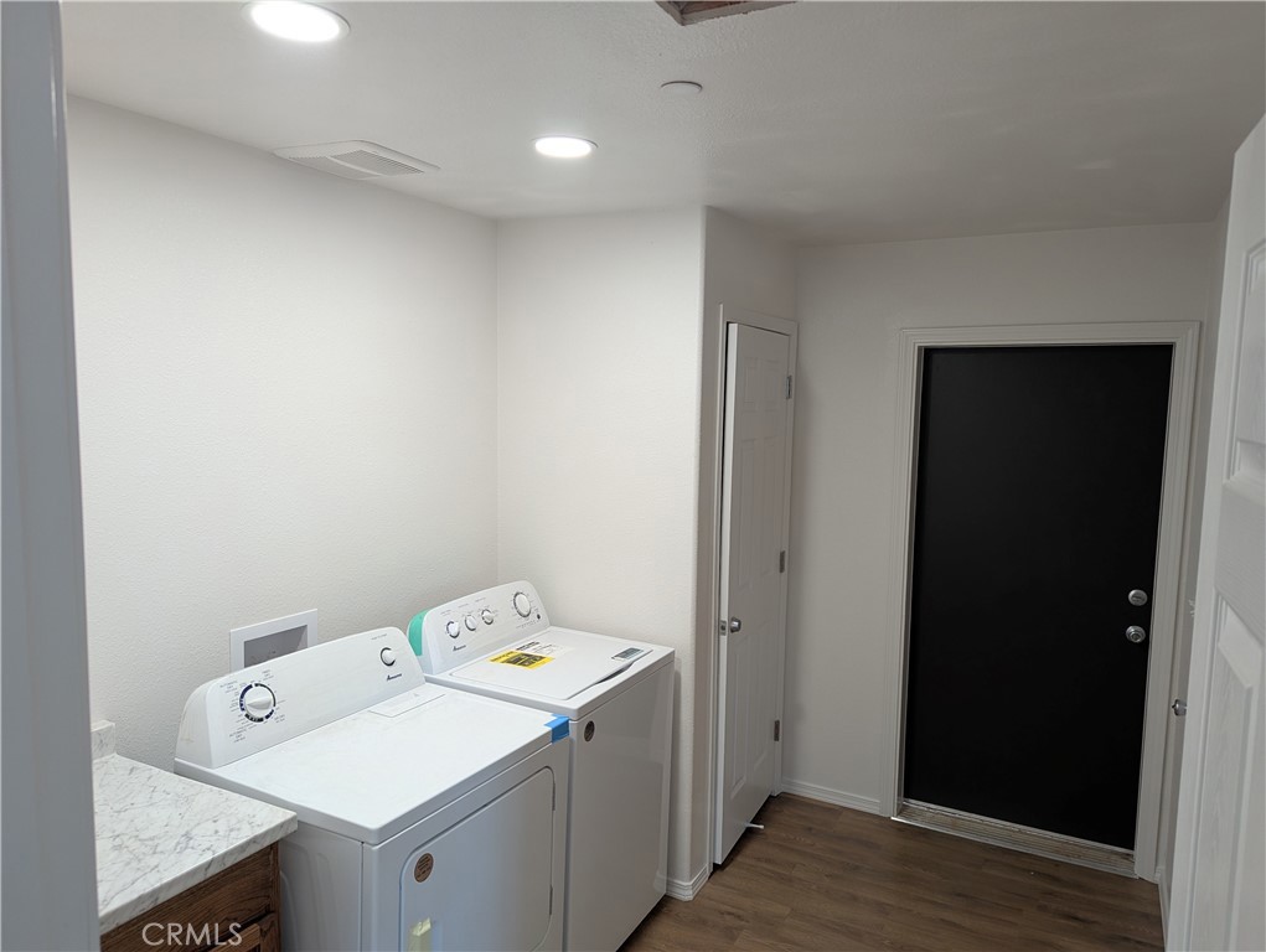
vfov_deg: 56.9
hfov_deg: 71.5
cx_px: 633
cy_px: 476
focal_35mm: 24
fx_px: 879
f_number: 1.85
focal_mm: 6.81
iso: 139
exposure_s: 1/60
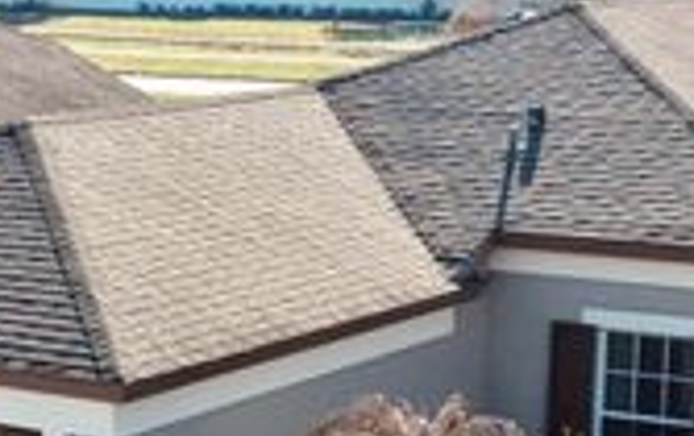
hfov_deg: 27.1
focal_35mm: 76
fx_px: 1440
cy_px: 434
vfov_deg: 16.9
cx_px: 316
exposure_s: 1/6000
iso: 300
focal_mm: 8.67
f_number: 1.8
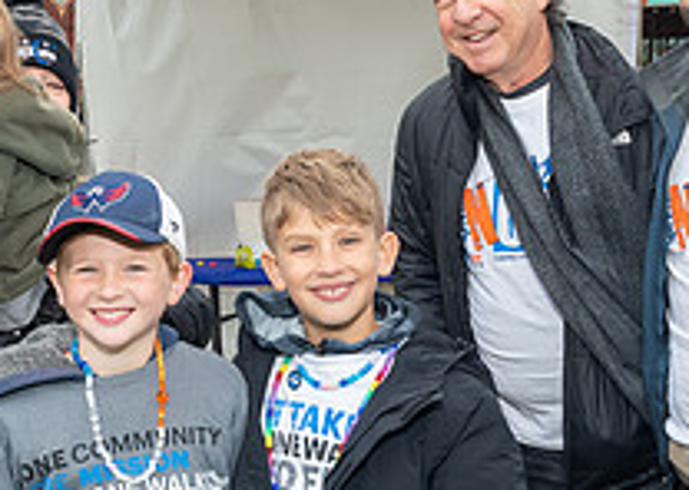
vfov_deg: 18.7
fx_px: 1485
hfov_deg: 26.1
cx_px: 367
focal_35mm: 76
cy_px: 302
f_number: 6.3
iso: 250
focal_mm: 16
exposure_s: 1/250
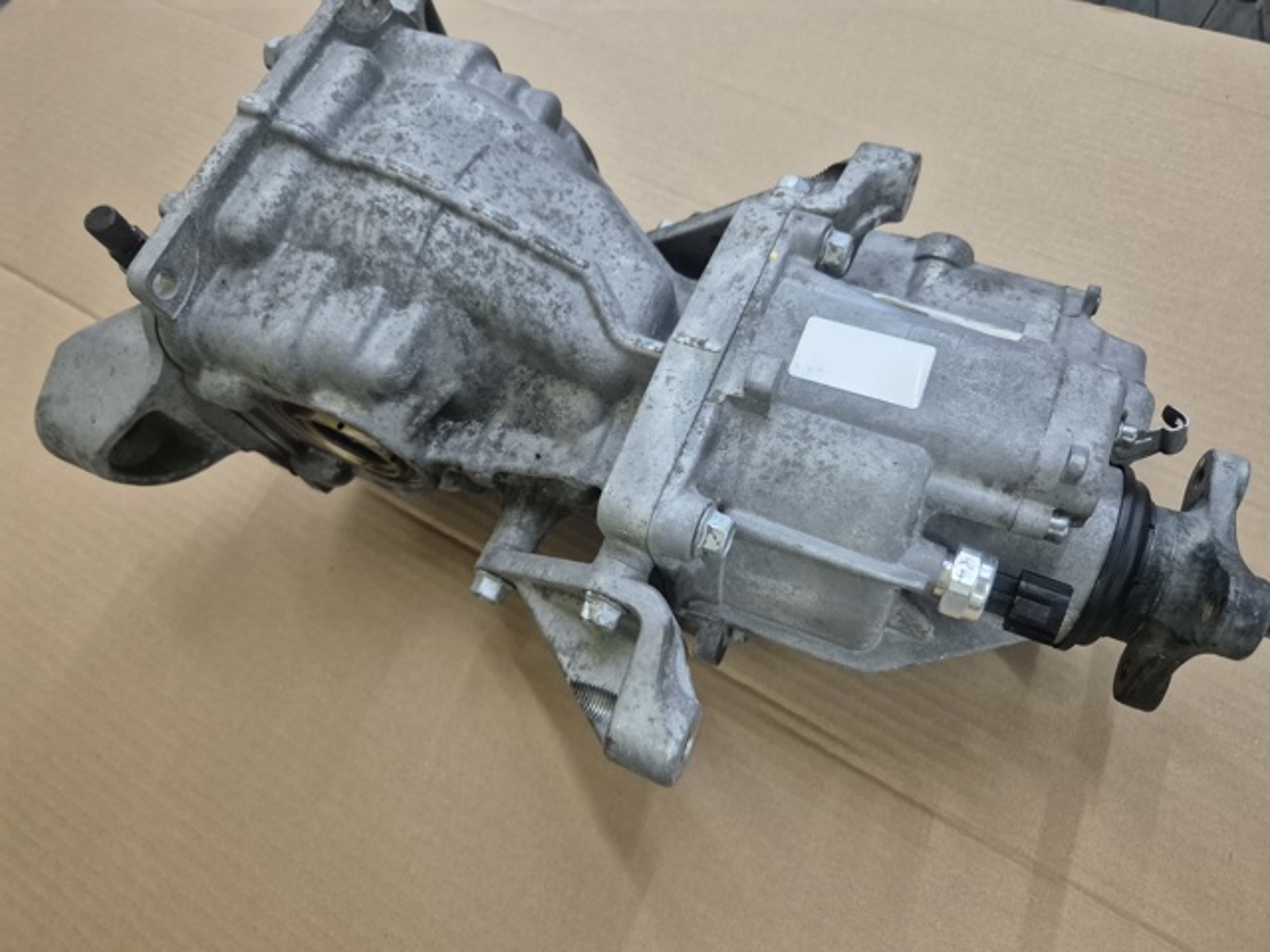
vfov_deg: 58.9
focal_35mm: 23
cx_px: 635
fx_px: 844
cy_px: 476
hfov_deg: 73.9
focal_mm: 5.4
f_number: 1.8
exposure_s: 1/100
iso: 1250
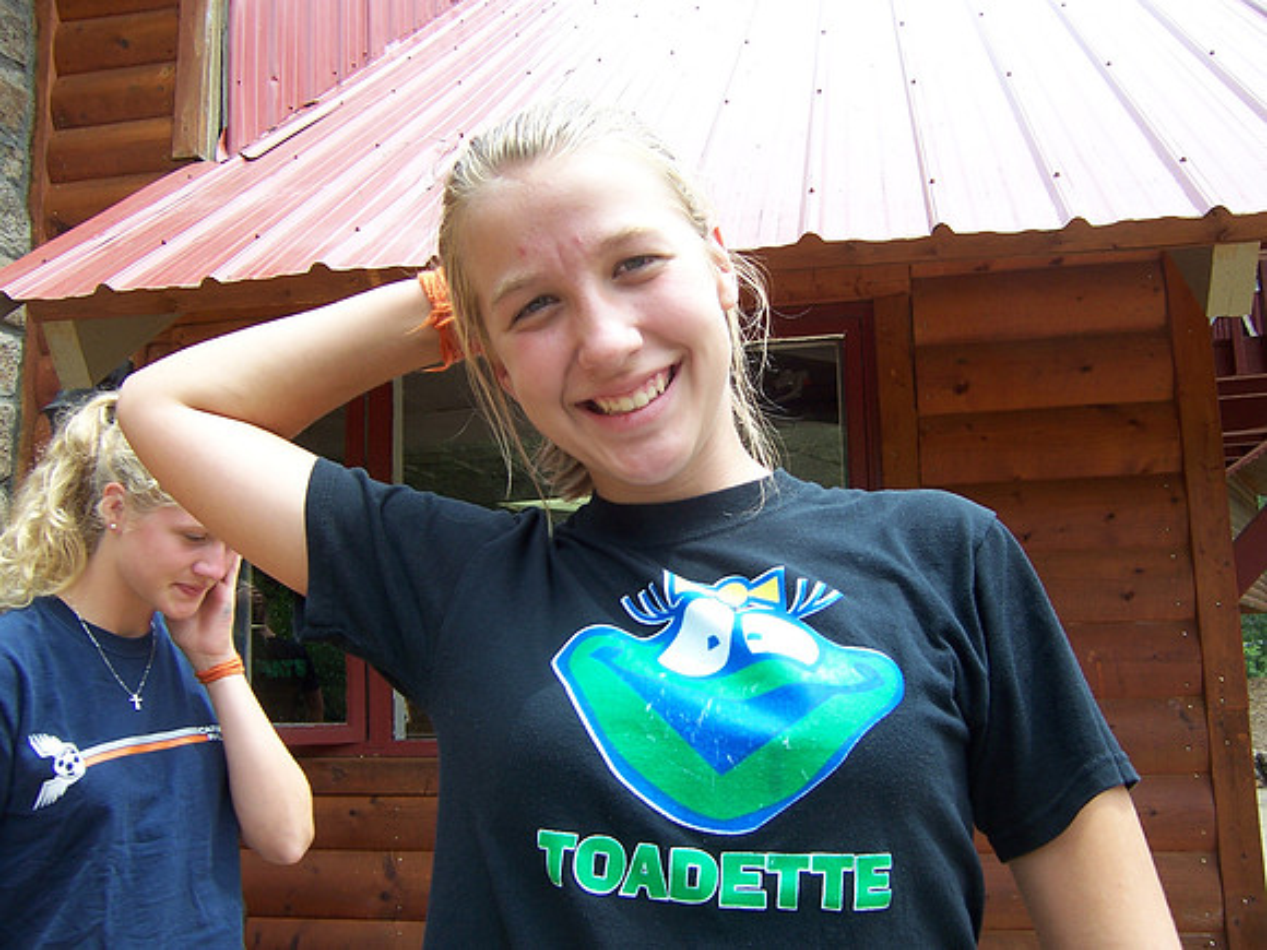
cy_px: 475
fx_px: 1208
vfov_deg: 42.9
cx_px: 634
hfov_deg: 55.4
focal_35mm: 33
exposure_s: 1/250
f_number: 3.4
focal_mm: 5.5
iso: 80
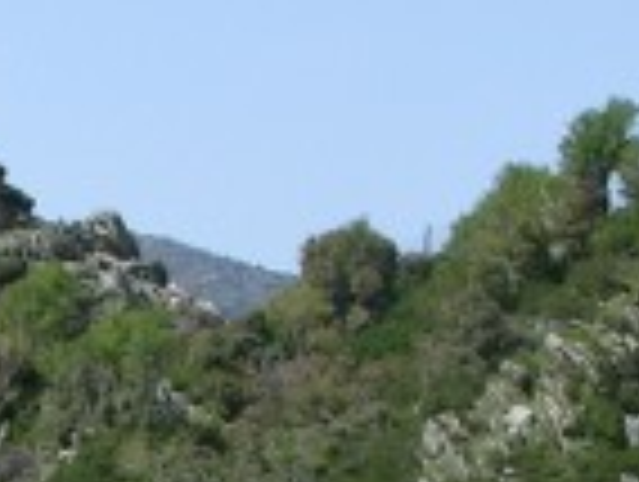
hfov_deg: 7.7
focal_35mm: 252
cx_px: -279
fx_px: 4660
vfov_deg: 5.8
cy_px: 752
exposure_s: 1/224
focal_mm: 8.9
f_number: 6.3
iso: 50
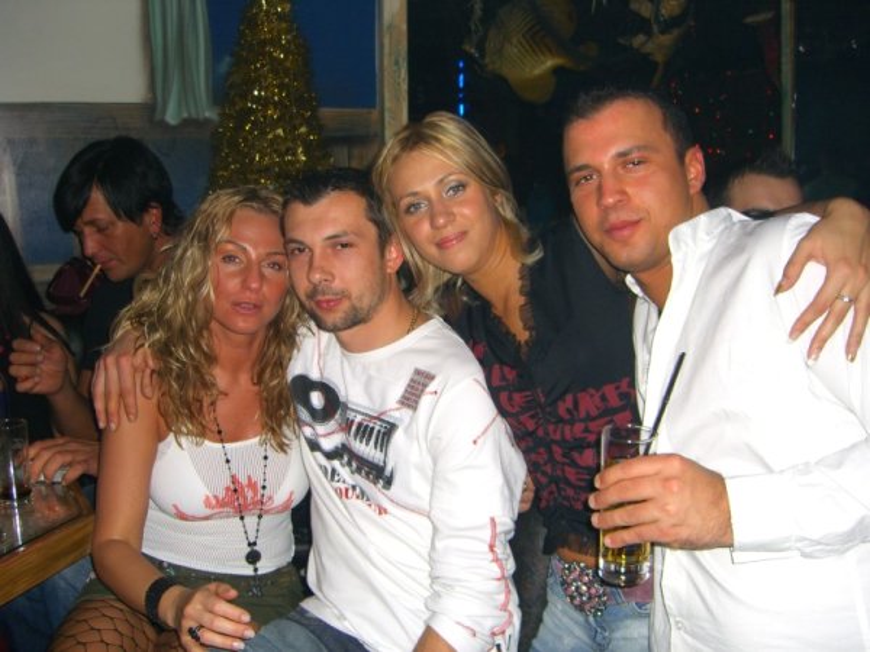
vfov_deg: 37.7
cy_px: 326
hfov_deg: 49.0
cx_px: 435
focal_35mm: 38
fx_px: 955
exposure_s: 1/60
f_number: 2.8
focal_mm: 7.9
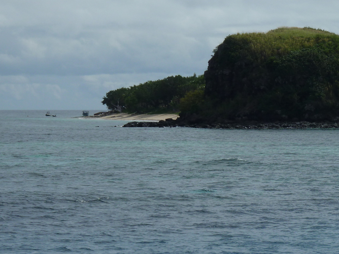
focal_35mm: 204
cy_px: 89
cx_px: 277
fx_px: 1998
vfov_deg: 7.3
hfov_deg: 9.7
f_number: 5.6
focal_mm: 19.5
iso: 80
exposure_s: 1/1000
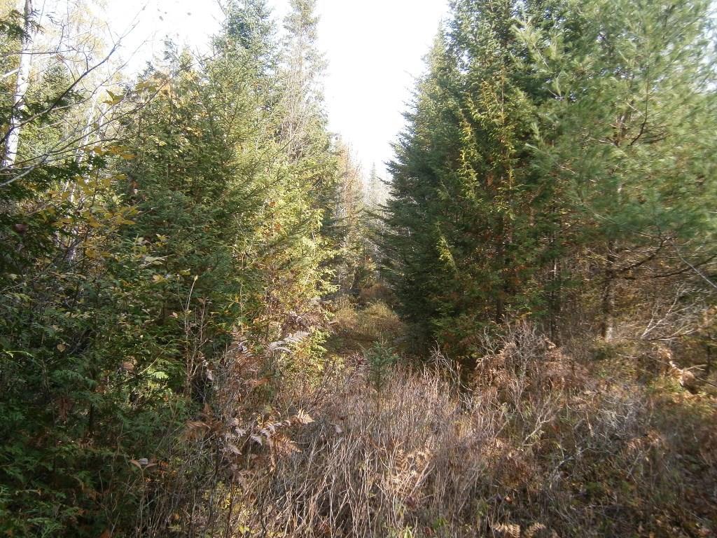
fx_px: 539
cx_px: 358
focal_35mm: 26
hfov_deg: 67.3
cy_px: 269
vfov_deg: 53.1
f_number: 2.8
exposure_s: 1/160
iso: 80
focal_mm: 4.7
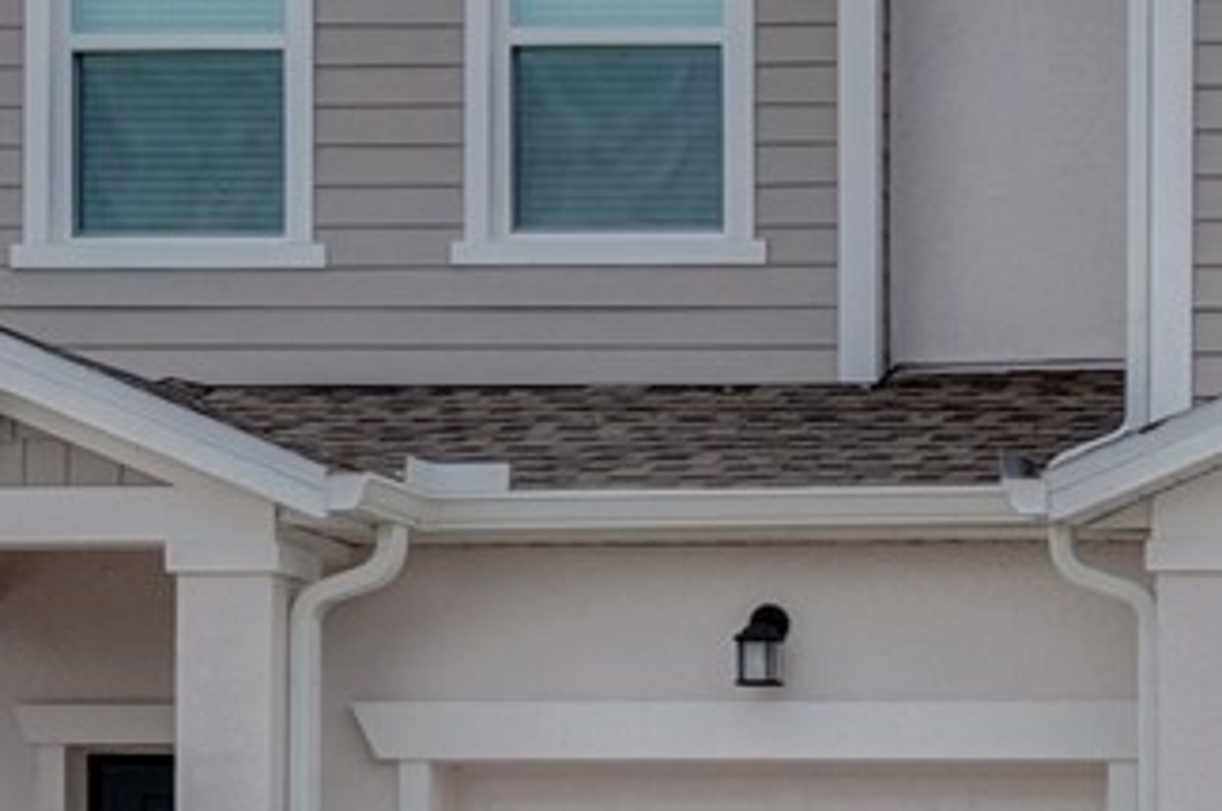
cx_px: 1448
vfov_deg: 10.8
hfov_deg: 15.7
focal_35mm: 126
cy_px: 611
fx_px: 4271
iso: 400
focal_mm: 16
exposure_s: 1/640
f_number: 8
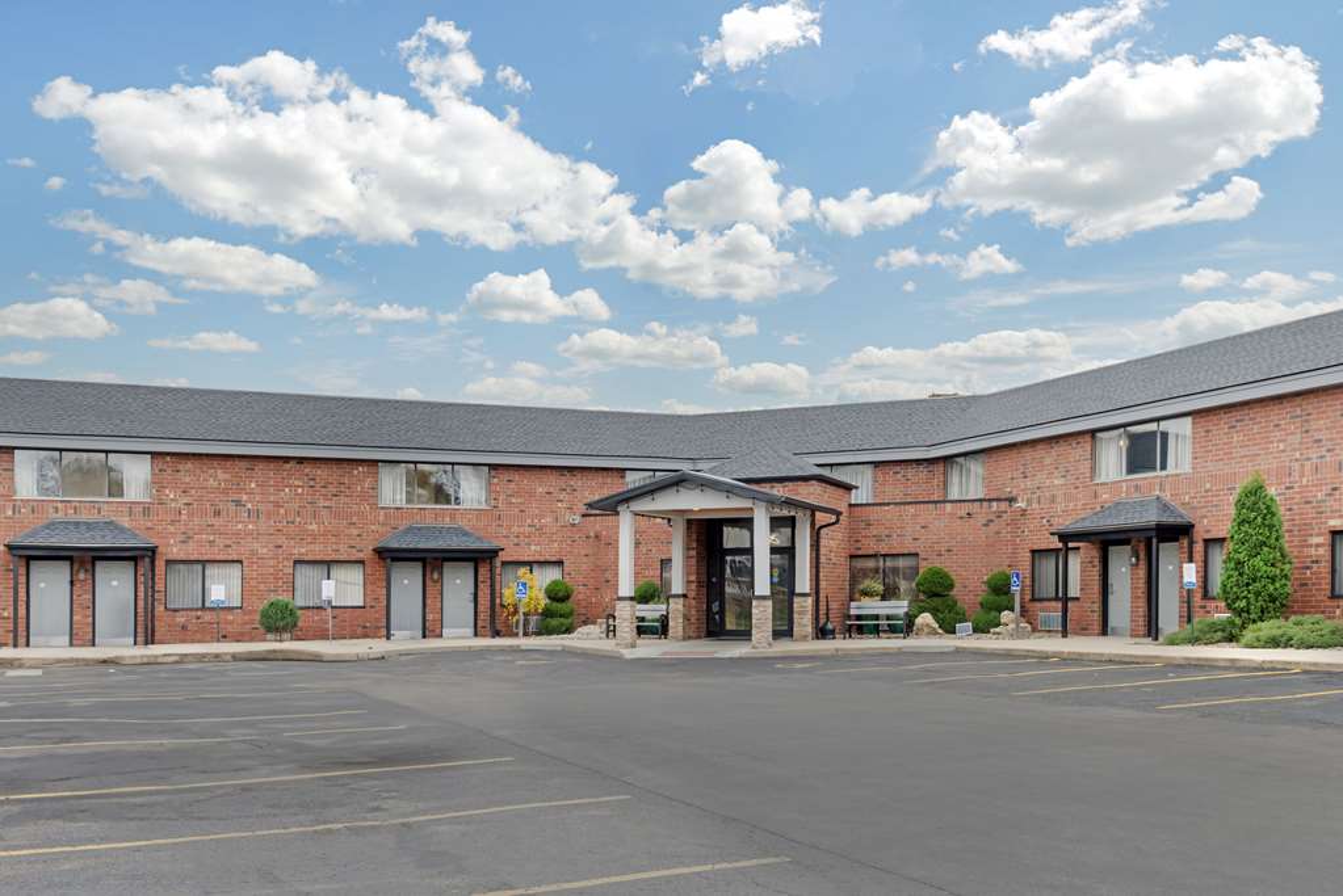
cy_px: 448
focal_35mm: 28
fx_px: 1045
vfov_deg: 46.4
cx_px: 672
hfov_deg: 65.5
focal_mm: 28
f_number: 11
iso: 400
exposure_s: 1/800
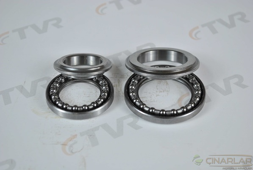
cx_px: 126
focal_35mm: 82
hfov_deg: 24.6
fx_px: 581
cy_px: 85
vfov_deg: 16.6
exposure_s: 1/30
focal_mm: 55
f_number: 6.3
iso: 200
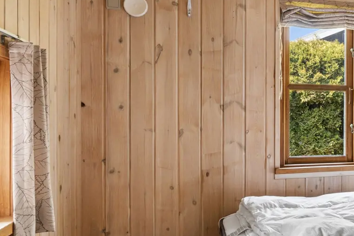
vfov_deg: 27.4
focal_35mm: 49
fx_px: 484
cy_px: 105
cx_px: 380
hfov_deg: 35.1
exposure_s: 1/10
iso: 200
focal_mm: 13
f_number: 8
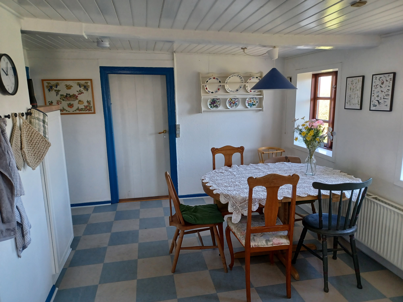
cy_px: 151
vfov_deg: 54.9
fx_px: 291
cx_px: 202
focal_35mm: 25
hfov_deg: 69.4
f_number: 1.8
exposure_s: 1/49
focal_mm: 4.6
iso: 320
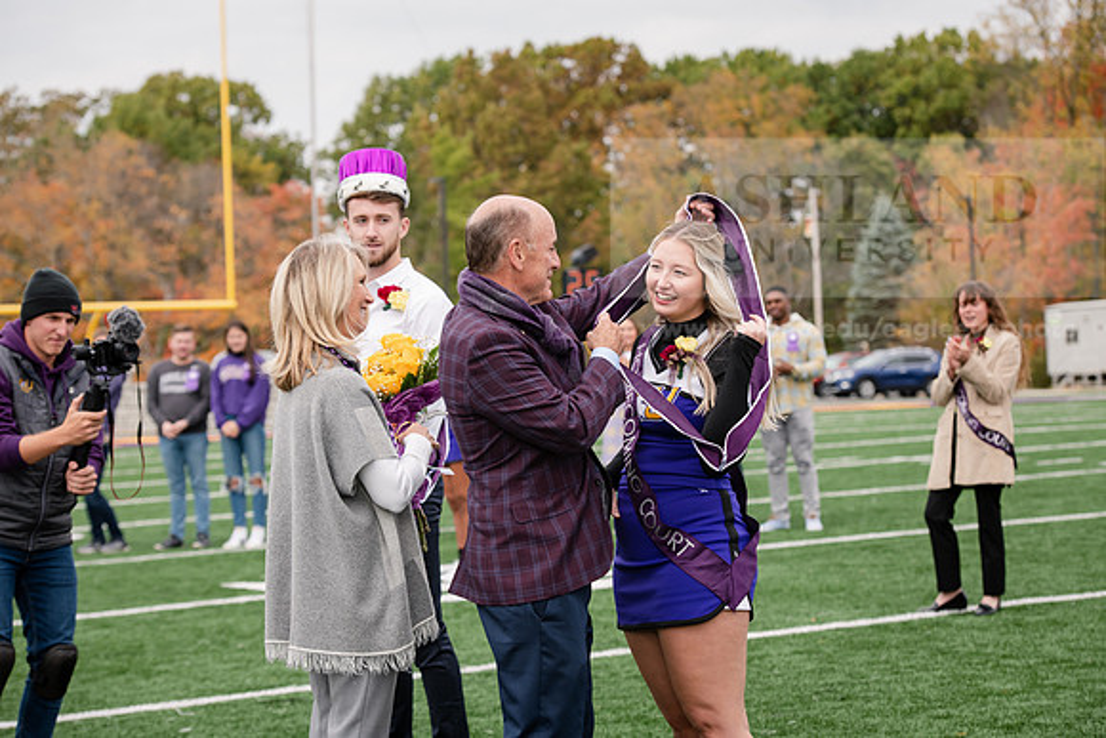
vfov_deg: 14.4
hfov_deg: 21.5
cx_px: 553
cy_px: 369
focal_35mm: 95
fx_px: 2919
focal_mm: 95
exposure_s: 1/640
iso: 320
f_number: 5
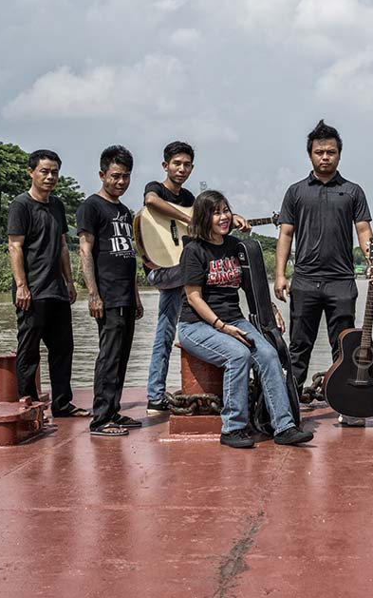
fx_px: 1139
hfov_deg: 18.2
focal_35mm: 70
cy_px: 302
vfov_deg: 29.4
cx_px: 358
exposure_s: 1/500
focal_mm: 45
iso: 250
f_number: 10
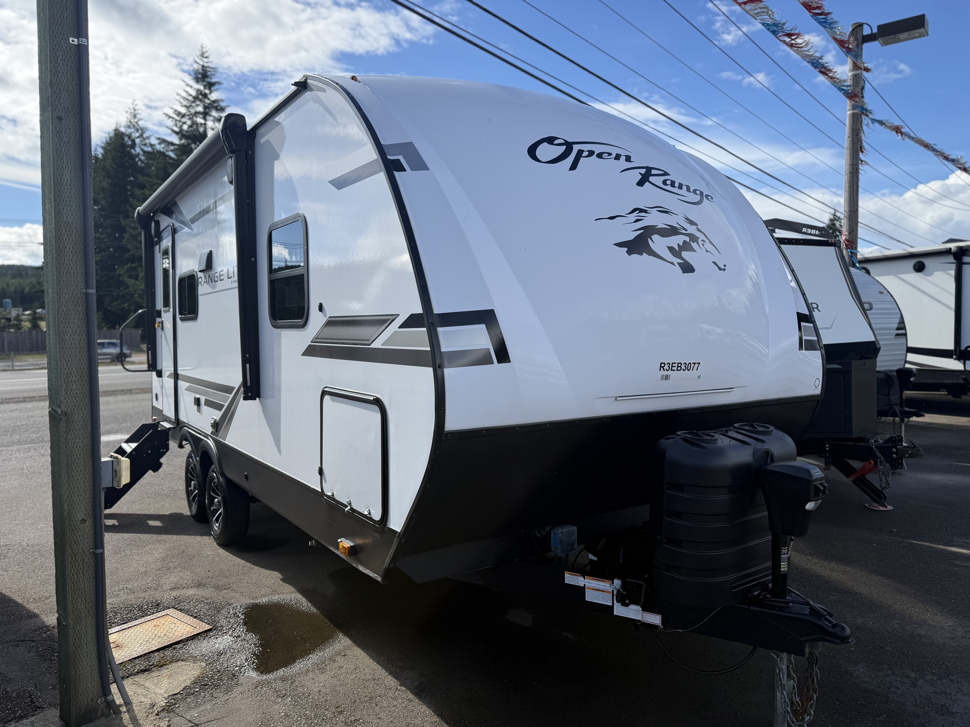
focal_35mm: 24
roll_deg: +1.4
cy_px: 364
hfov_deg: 71.6
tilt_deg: -0.8
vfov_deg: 56.8
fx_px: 673
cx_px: 485
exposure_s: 1/3584
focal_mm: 6.76
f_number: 1.78
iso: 80
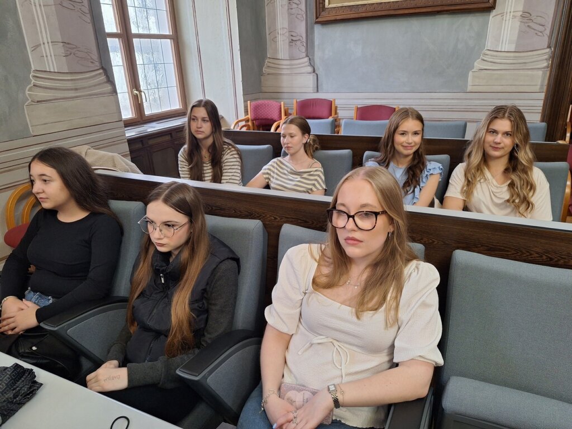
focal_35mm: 23
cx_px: 286
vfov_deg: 58.9
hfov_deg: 73.9
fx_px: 380
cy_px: 214
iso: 250
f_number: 1.8
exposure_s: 1/50
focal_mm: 5.54
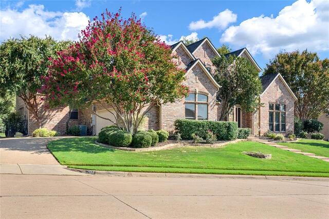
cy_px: 110
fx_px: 393
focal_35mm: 43
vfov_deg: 31.2
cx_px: 164
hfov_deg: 45.5
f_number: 8
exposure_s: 1/400
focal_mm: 29
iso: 320
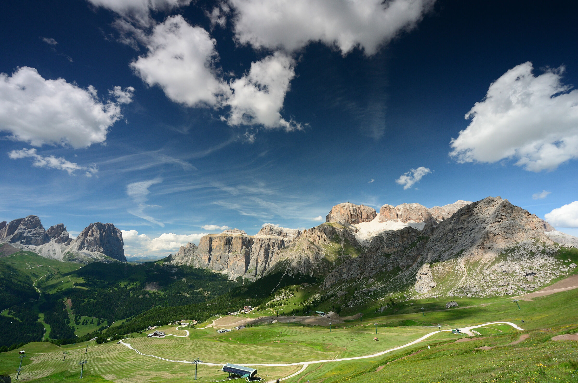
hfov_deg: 100.5
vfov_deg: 77.1
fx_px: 240
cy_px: 192
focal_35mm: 15
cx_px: 289
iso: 400
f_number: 9
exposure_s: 1/160
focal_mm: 10
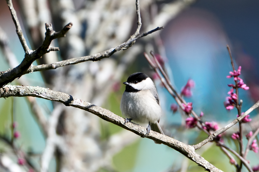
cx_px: 130
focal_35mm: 560
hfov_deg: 3.7
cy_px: 86
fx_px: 4029
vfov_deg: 2.5
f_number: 8
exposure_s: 1/1250
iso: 640
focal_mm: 560
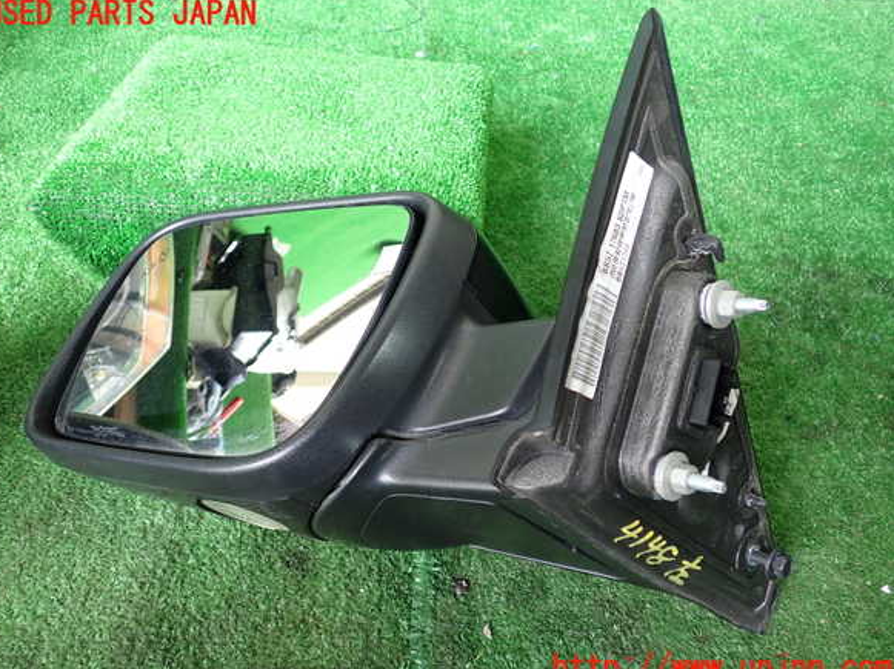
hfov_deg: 58.4
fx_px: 800
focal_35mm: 31
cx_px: 439
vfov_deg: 45.4
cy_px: 341
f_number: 2.3
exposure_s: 1/50
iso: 200
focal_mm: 5.4
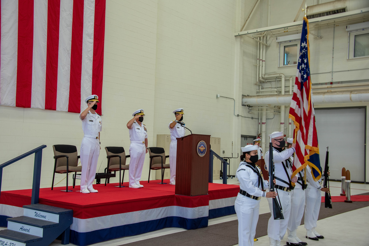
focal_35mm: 40
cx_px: 184
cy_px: 123
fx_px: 410
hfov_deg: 48.4
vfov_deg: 33.4
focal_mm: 40
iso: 1000
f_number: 7.1
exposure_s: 1/200
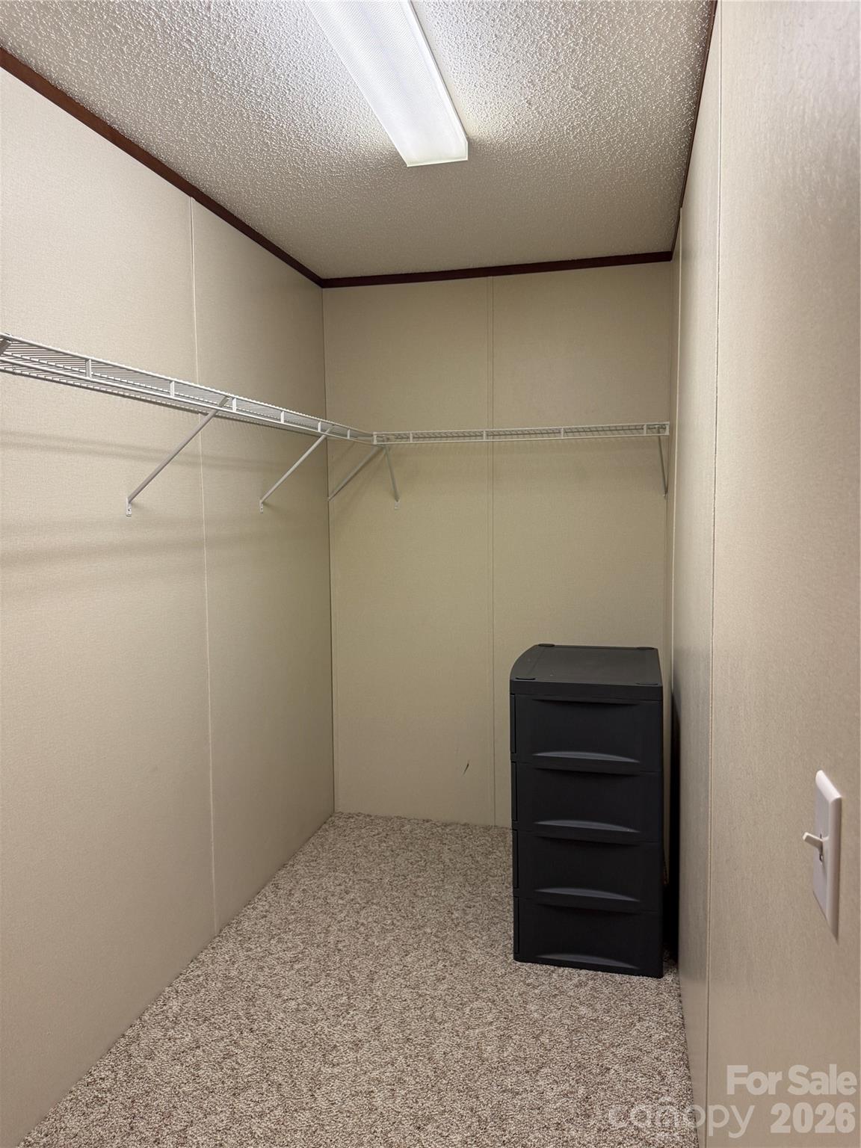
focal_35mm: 24
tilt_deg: -4.2
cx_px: 430
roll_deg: +0.1
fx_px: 796
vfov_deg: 71.6
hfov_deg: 56.8
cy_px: 574
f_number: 1.78
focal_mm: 6.76
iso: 200
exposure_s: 1/60
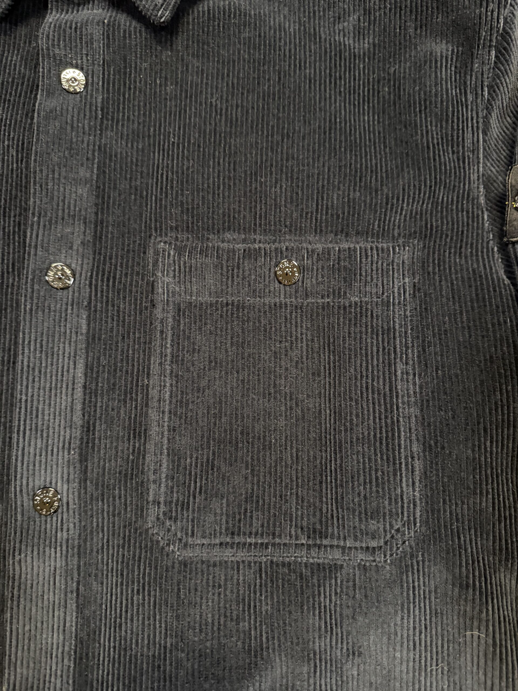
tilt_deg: -82.7
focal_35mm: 24
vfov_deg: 71.6
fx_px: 479
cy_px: 346
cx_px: 259
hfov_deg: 56.8
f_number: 1.78
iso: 1000
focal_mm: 6.76
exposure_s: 1/30
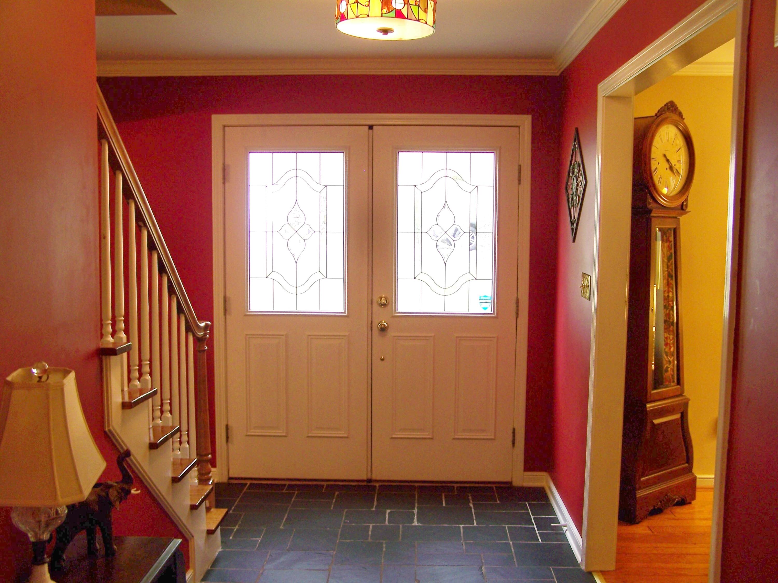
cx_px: 389
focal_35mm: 38
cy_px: 292
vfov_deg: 37.7
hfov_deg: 49.0
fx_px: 854
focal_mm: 6.3
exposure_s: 1/8
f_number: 2.8
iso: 64
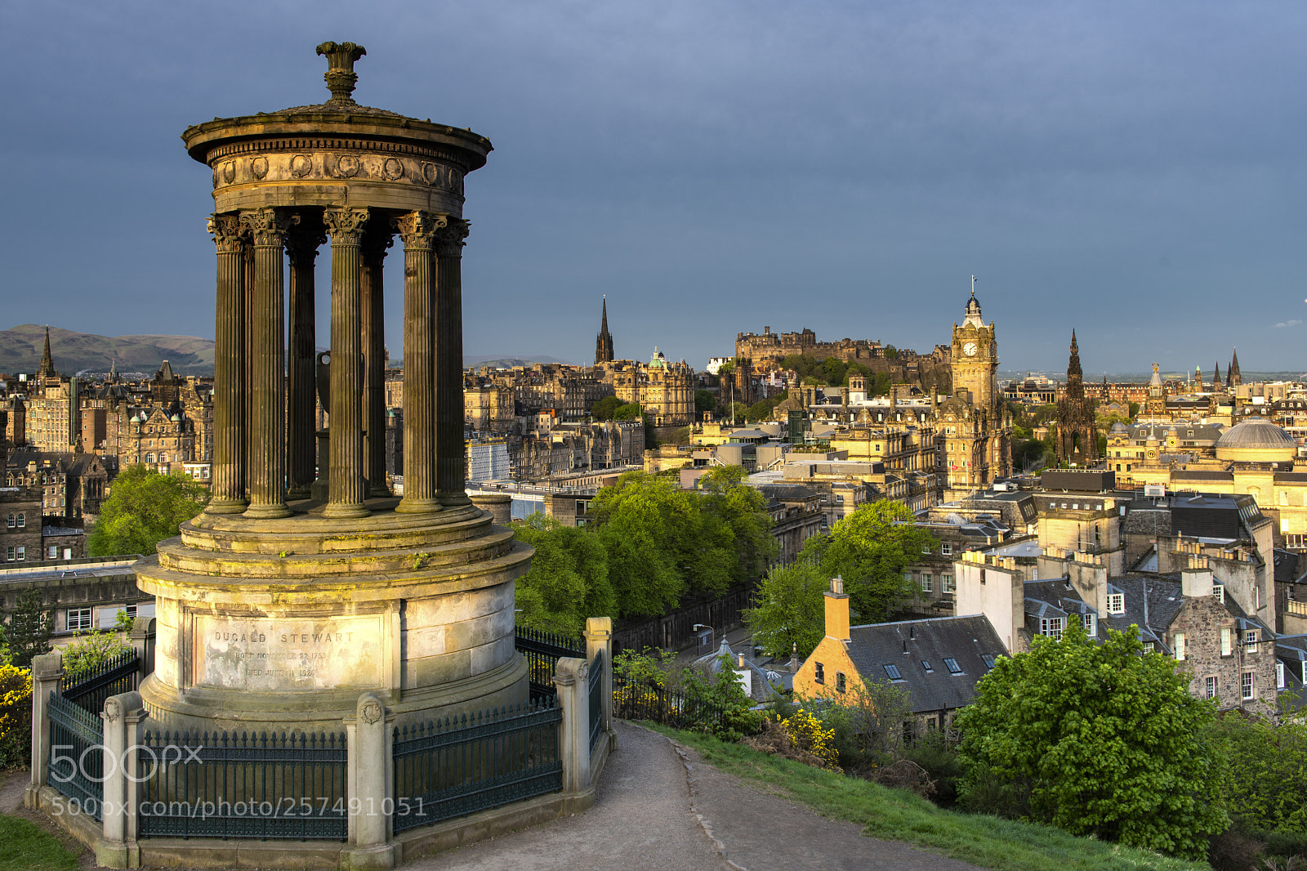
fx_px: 1161
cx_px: 654
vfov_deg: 41.1
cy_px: 436
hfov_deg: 58.7
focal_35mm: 32
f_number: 11
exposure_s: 1/6
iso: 64
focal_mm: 32
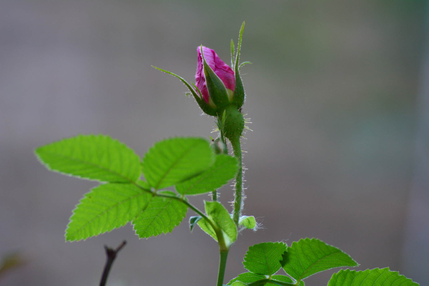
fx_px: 3574
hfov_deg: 6.9
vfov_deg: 4.6
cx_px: 214
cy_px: 143
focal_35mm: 300
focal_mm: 200
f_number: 8
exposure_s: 1/15
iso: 800
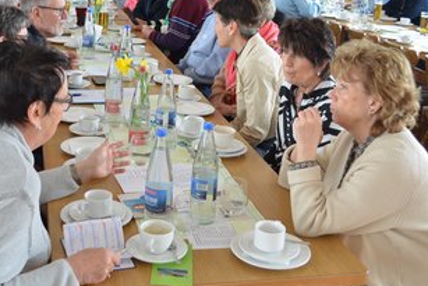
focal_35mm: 54
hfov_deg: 36.6
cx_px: 158
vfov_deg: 24.9
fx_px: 642
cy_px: 83
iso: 900
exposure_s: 1/30
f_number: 4
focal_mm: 24
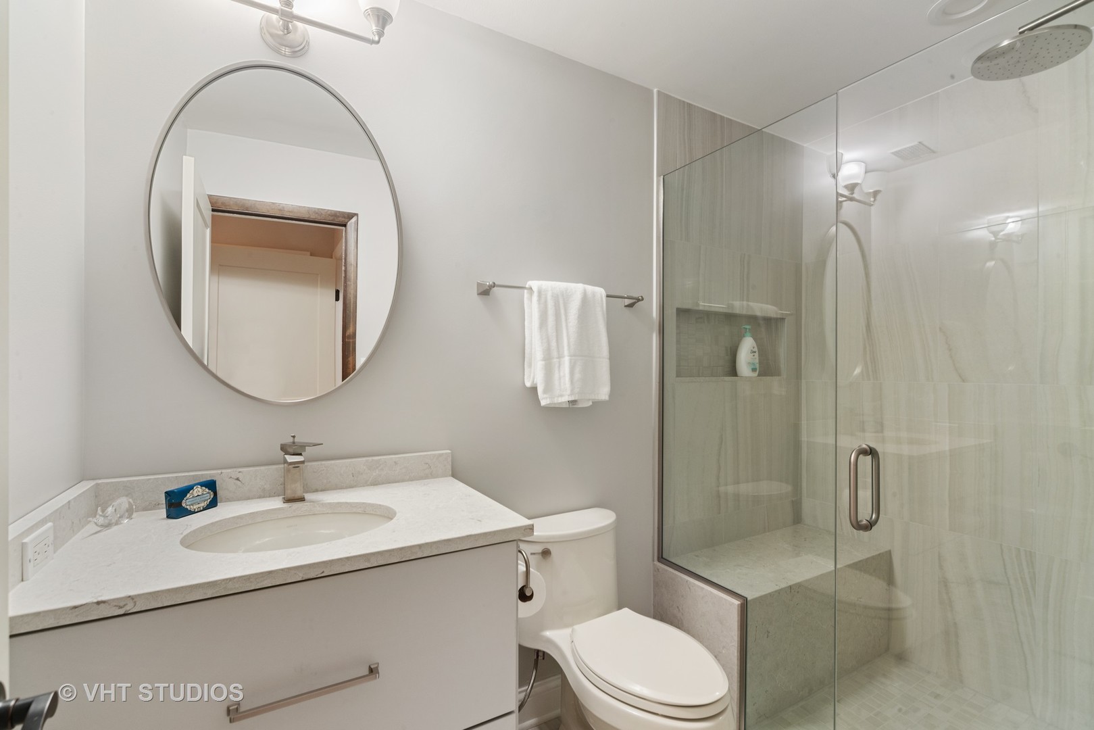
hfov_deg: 93.3
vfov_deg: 70.5
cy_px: 365
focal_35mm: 17
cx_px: 547
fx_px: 517
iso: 400
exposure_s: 2.5
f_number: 8
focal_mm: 17
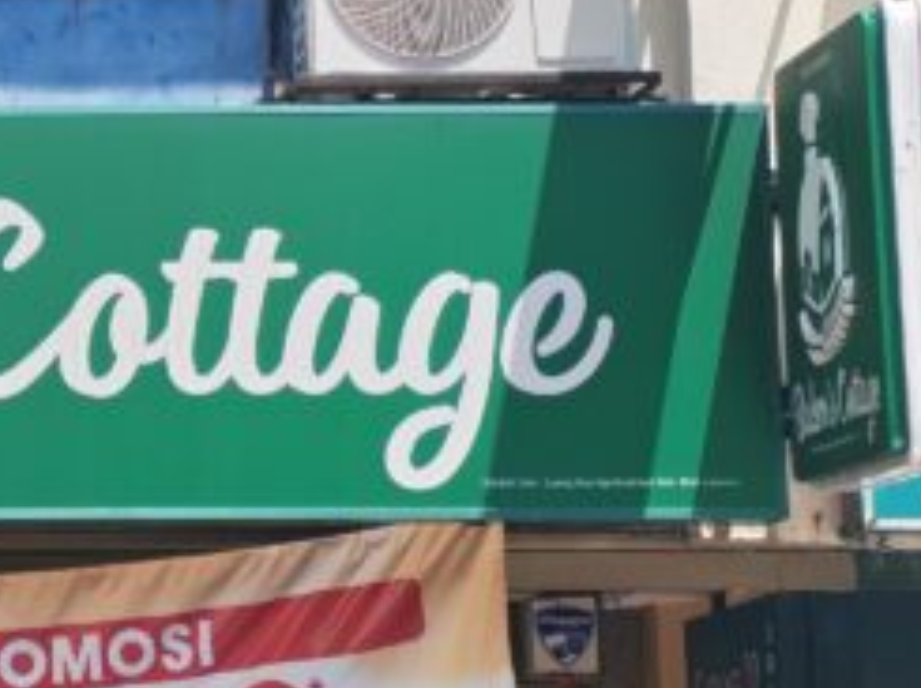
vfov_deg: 7.3
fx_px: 5340
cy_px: -34
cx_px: -387
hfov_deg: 9.6
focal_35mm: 201
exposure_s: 1/640
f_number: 1.9
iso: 50
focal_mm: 6.12
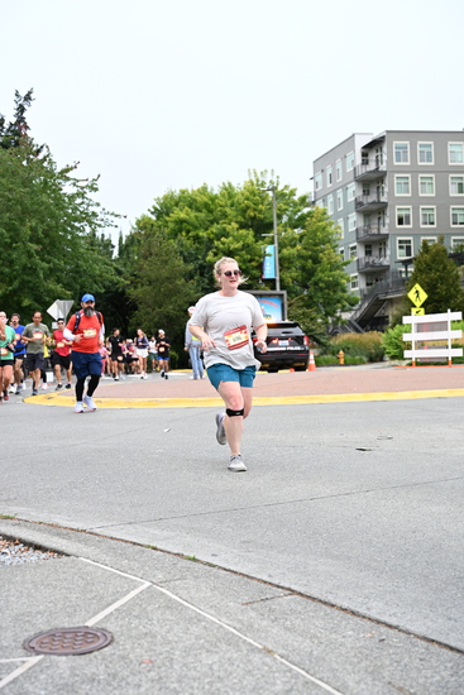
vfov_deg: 40.3
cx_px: 232
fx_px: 947
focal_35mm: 49
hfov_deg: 27.5
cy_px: 348
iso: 1600
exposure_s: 1/800
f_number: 4
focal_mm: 49
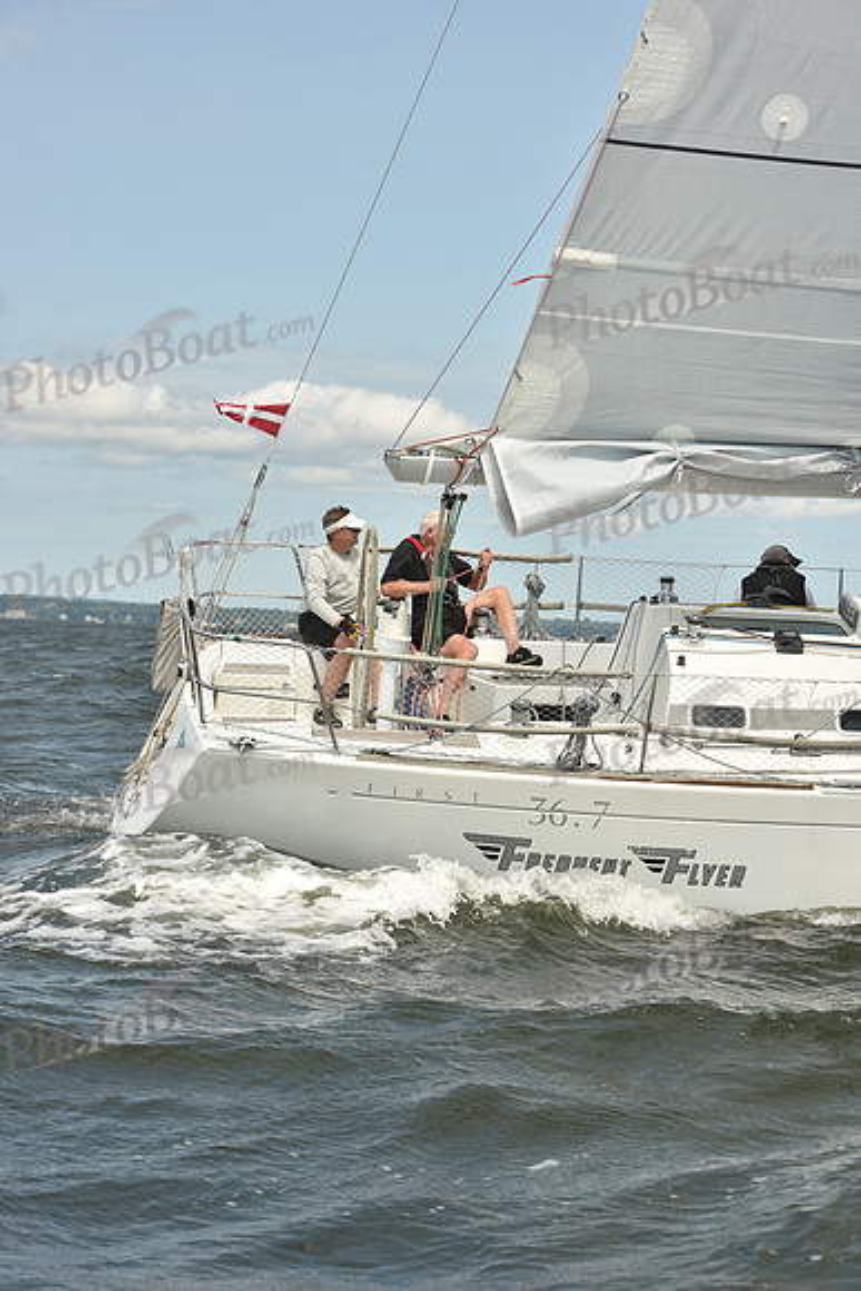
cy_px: 646
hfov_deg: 14.0
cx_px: 430
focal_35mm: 98
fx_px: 3513
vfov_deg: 20.8
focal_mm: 98
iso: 250
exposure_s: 1/800
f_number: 8
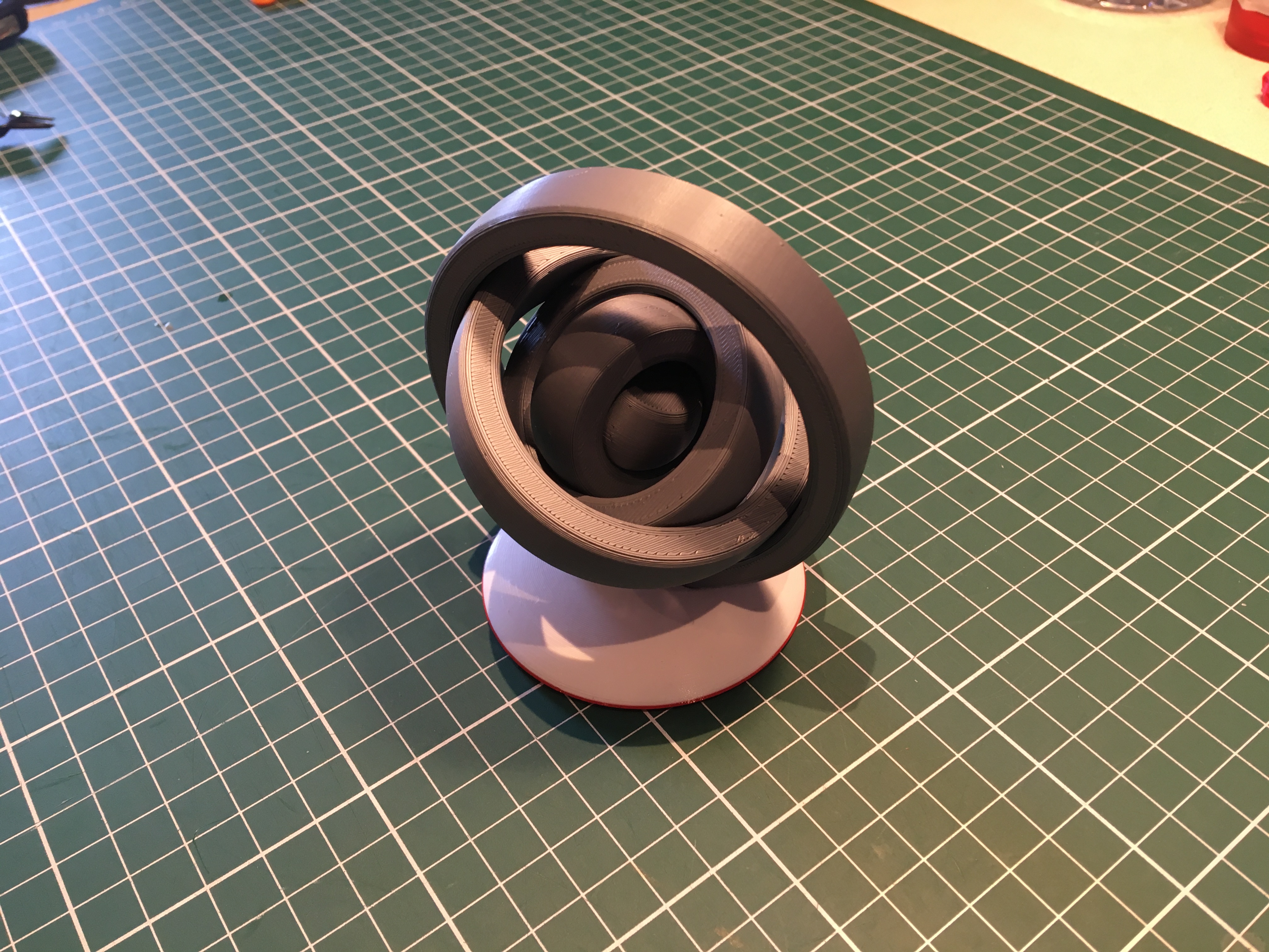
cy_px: 476
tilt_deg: -44.8
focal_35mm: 29
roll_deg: +0.4
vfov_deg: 48.2
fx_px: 1063
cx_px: 634
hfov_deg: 61.7
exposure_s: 1/33
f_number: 2.2
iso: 64
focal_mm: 4.15
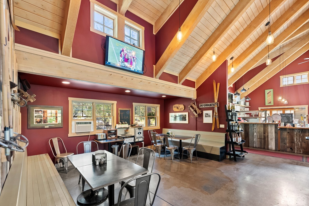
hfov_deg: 100.4
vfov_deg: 77.3
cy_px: 107
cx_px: 153
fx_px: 129
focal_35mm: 15
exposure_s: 1/8
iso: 400
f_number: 2.8
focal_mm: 14
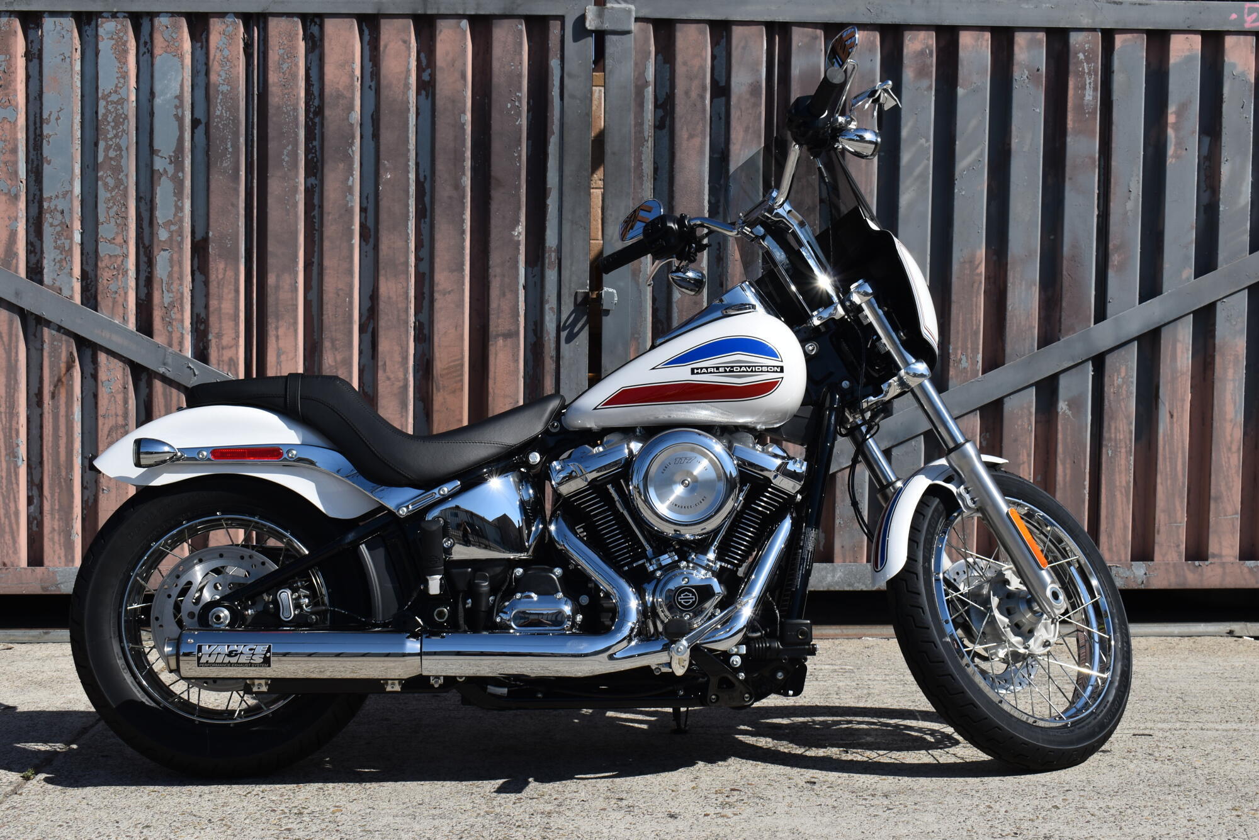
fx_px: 1837
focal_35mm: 52
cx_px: 630
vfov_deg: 25.8
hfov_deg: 37.8
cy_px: 420
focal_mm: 35
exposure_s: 1/400
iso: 100
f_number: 10
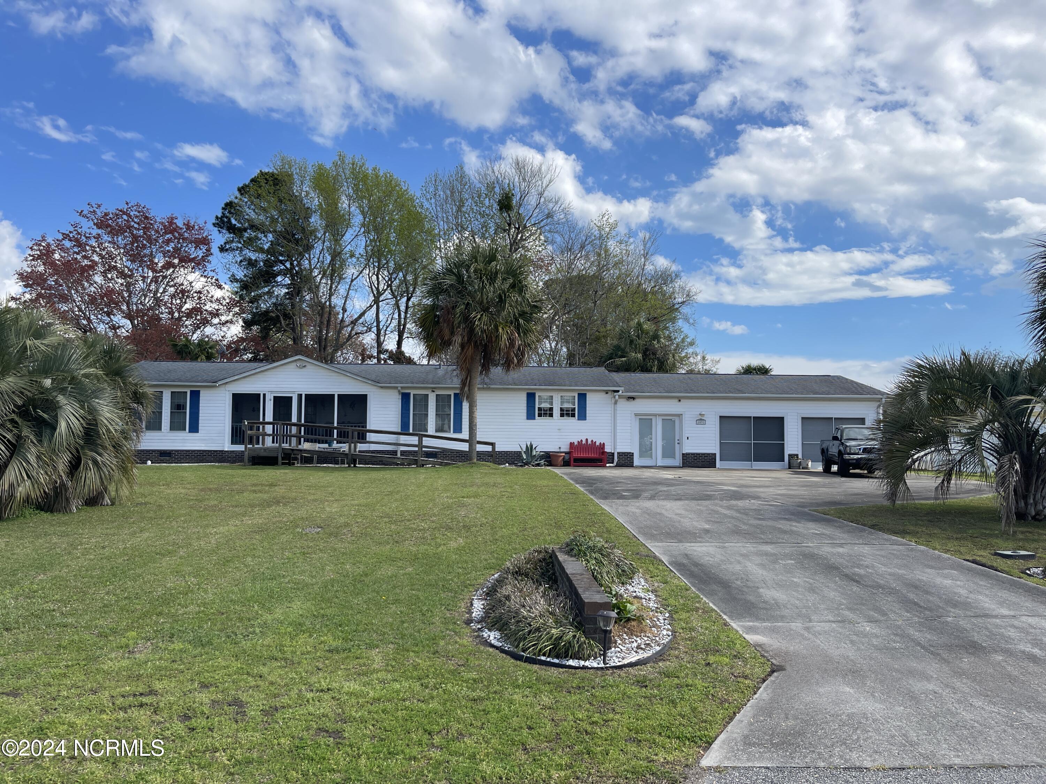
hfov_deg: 69.4
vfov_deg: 54.9
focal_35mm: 25
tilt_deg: +2.8
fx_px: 755
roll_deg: -0.8
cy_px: 392
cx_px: 523
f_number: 1.6
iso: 32
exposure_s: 1/3344
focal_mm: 5.1
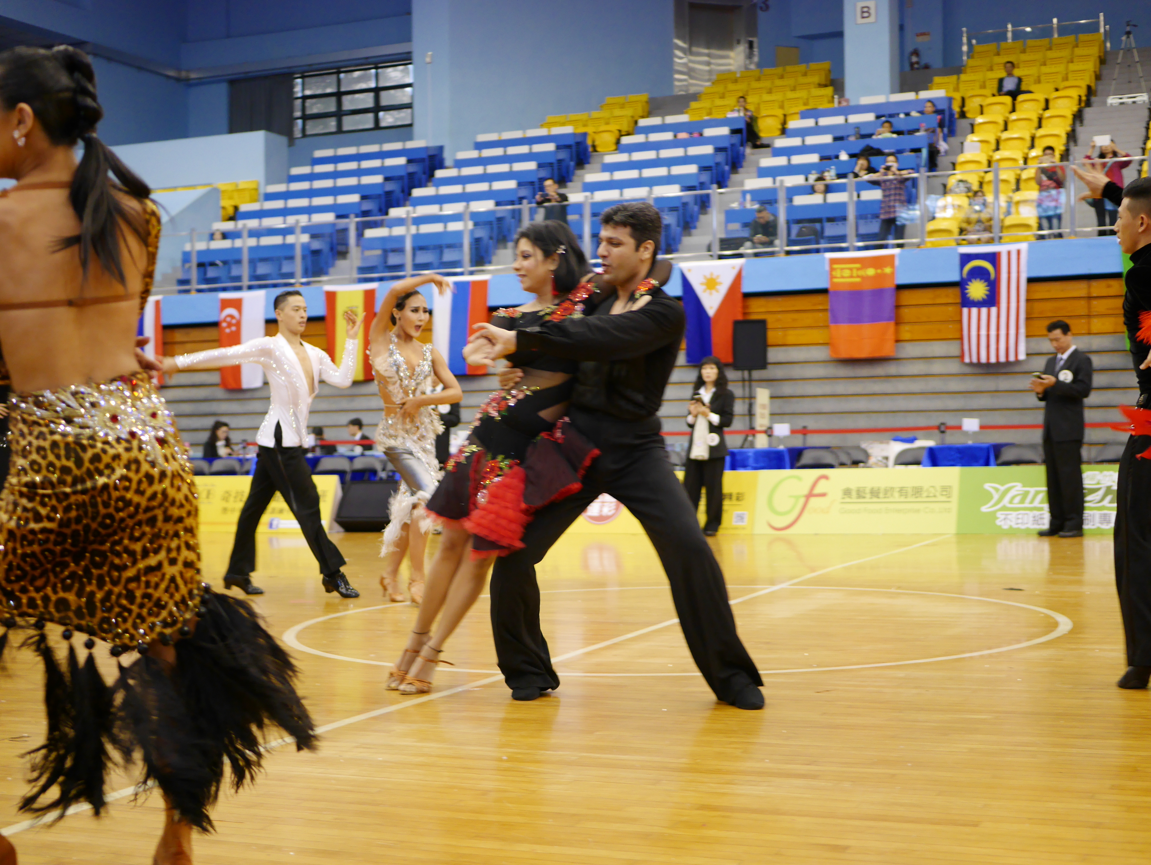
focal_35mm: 50
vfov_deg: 29.1
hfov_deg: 38.2
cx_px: 576
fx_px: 1663
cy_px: 432
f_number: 1.7
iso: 800
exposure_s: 1/125
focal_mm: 25
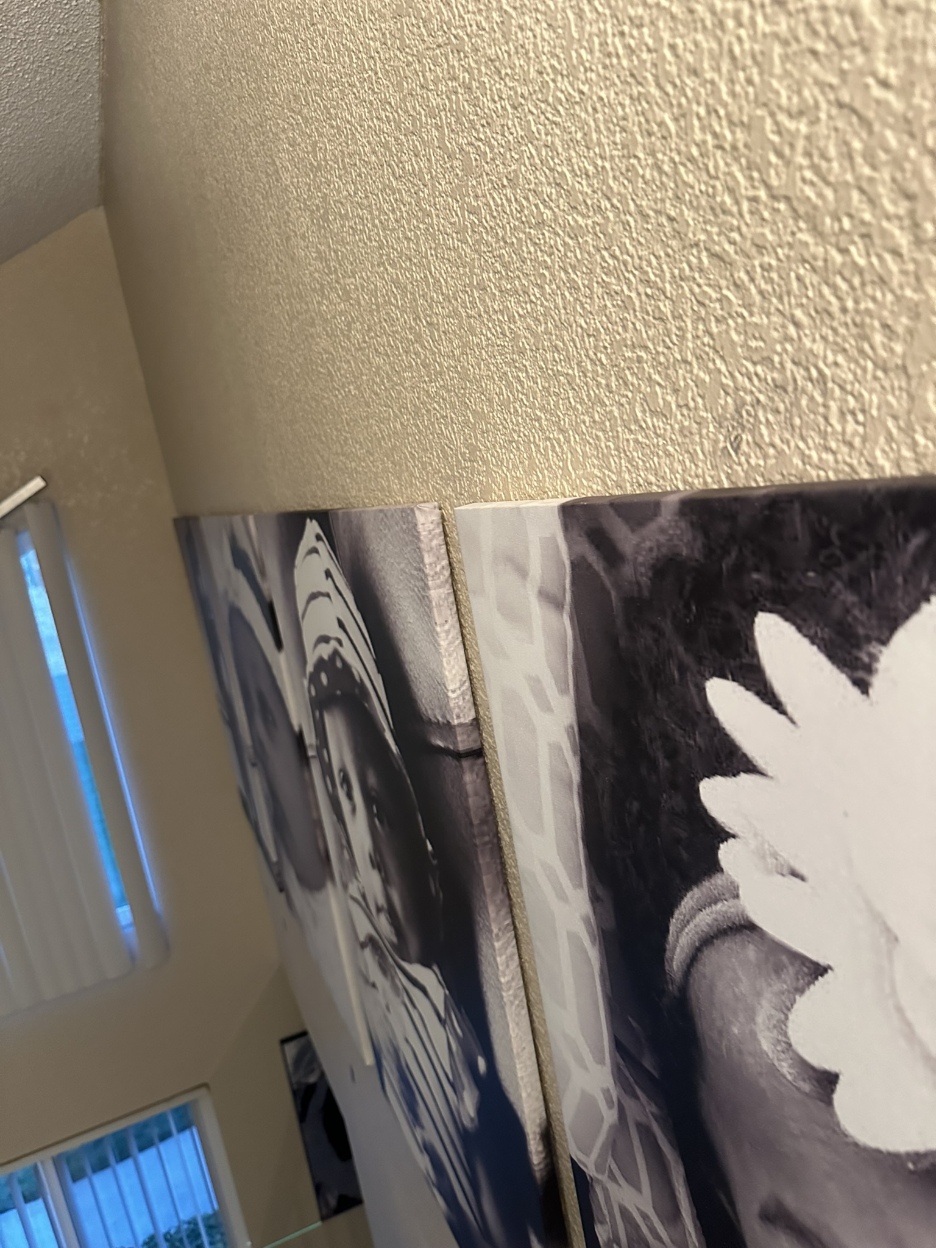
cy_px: 624
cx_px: 468
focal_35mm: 24
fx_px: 865
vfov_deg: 71.6
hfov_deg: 56.8
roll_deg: +9.8
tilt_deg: -13.2
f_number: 1.78
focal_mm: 6.86
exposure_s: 1/60
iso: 800
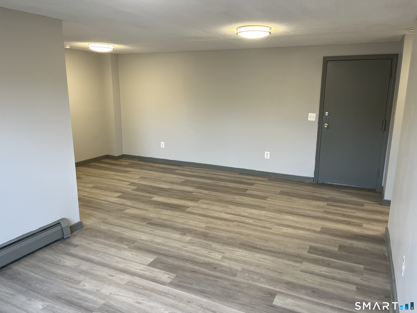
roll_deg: +0.0
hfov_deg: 67.3
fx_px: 313
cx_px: 208
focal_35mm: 26
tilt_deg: -13.5
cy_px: 156
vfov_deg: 53.1
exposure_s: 1/120
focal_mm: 5.1
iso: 100
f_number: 1.6
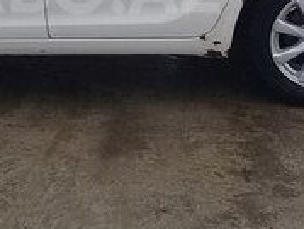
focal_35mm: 114
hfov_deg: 17.0
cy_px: -13
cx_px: 46
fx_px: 1003
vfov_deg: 12.8
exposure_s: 1/107
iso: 50
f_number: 2.2
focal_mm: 3.3
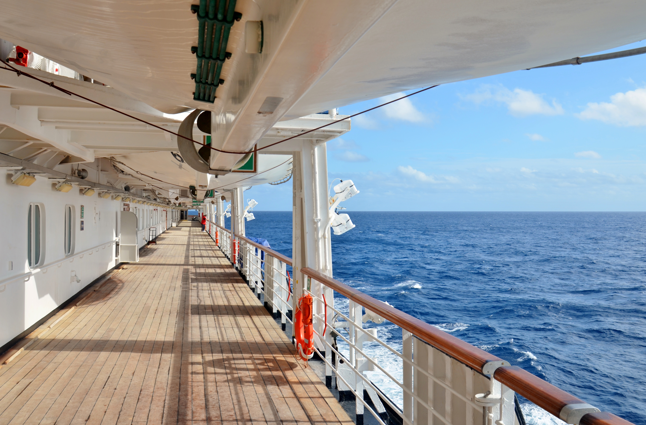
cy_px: 212
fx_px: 644
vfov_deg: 36.6
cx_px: 323
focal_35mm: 36
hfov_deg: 53.3
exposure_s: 1/250
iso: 110
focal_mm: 24
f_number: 8
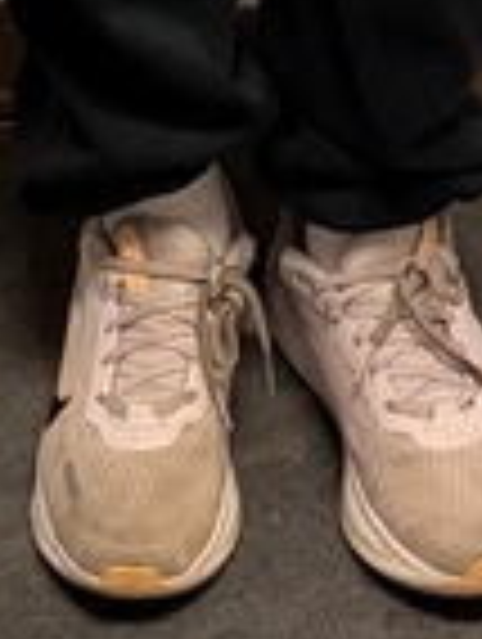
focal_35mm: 187
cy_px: -972
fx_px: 3461
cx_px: 207
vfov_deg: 9.3
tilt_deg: -19.1
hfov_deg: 8.0
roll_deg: +1.2
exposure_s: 1/60
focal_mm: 5.96
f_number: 1.6
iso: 125
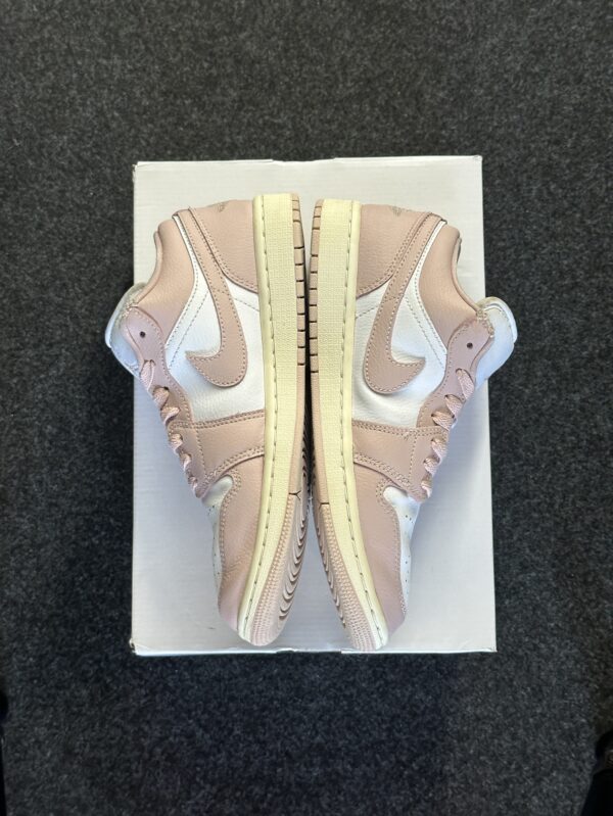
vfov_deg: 39.6
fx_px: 1132
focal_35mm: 48
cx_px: 306
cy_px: 408
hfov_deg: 30.3
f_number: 1.78
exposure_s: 1/50
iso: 125
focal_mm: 6.86
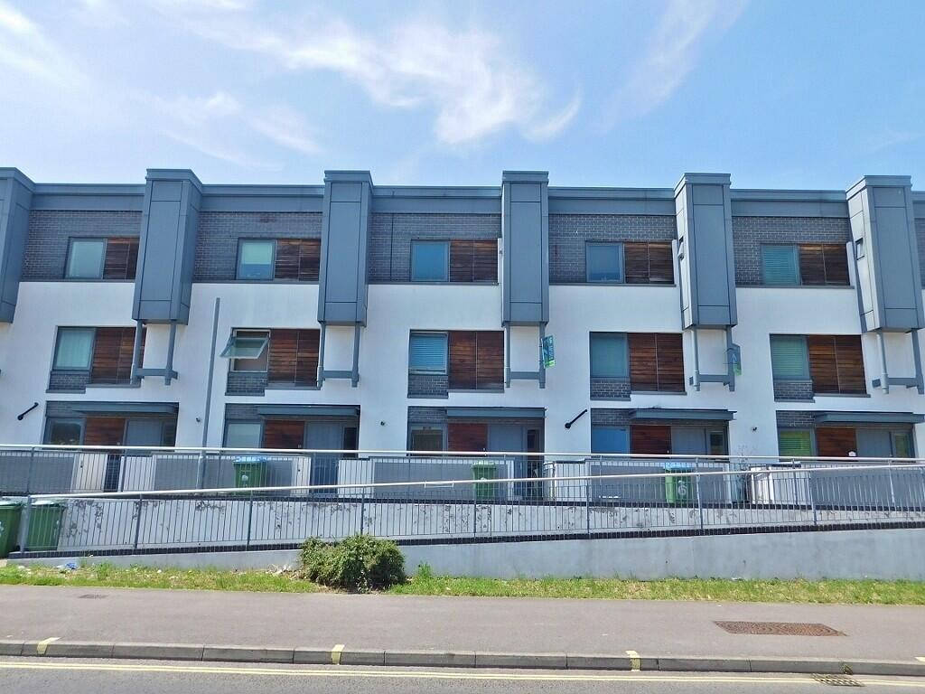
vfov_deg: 54.9
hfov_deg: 69.4
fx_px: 668
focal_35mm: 25
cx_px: 462
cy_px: 347
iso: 125
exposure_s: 1/1250
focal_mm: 4.5
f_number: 3.1
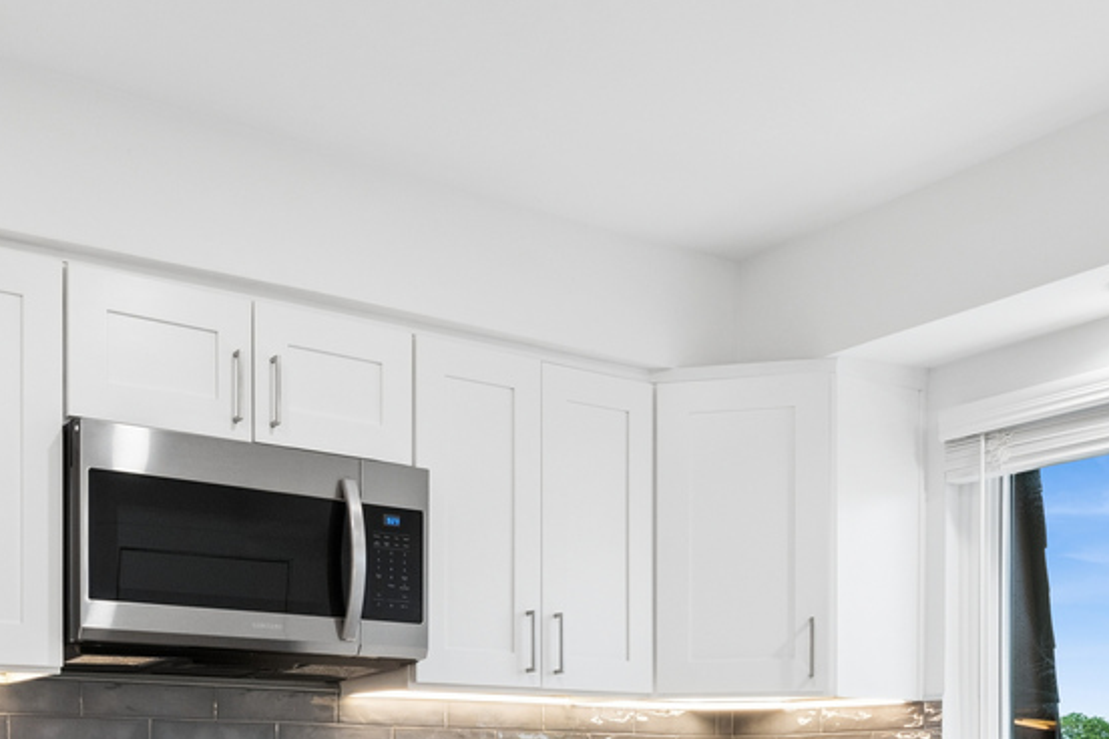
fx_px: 1355
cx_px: 362
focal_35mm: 44
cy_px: 783
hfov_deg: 43.8
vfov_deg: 28.2
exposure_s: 1/30
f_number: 8
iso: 400
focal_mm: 15
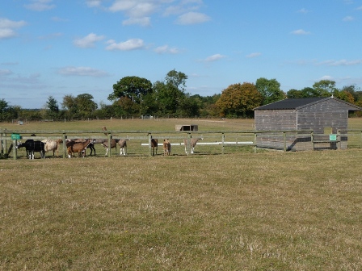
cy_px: 136
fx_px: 471
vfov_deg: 32.2
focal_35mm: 45
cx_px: 181
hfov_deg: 42.1
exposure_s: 1/1000
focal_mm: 7.6
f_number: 4.1
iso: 100
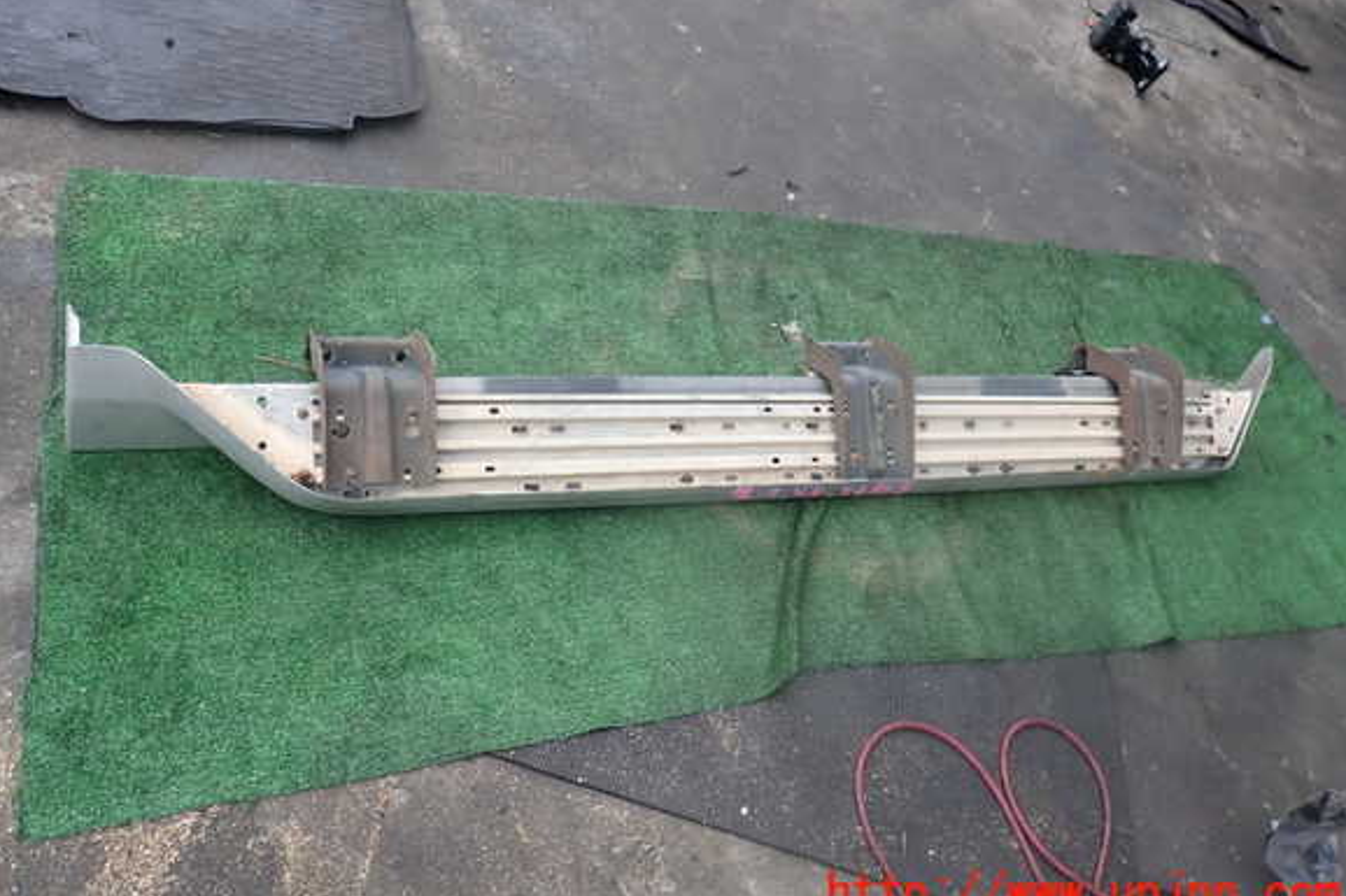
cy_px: 400
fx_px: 1009
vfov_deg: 47.8
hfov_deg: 67.4
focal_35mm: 27
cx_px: 654
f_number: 2.8
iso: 100
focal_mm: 4.5
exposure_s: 1/250
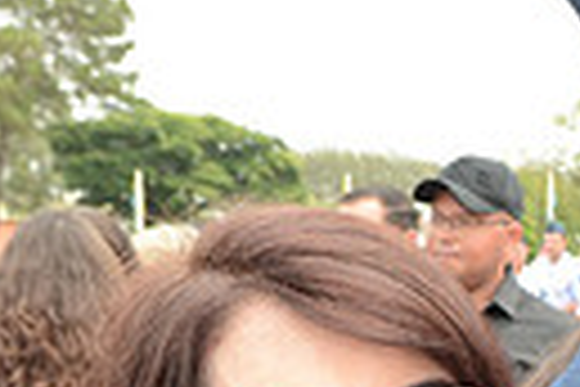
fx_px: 2384
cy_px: 562
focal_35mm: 148
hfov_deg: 12.8
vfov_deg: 9.1
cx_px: 971
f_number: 6.3
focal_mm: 22
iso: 320
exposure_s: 1/250
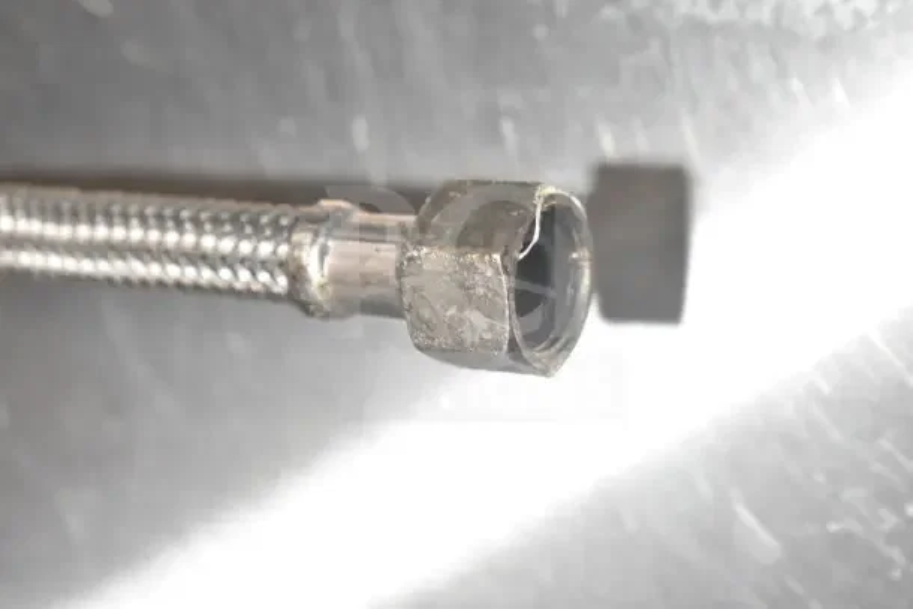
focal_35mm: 82
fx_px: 2093
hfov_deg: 24.6
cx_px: 456
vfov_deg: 16.6
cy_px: 304
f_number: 5.6
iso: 1600
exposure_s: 1/125
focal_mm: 55
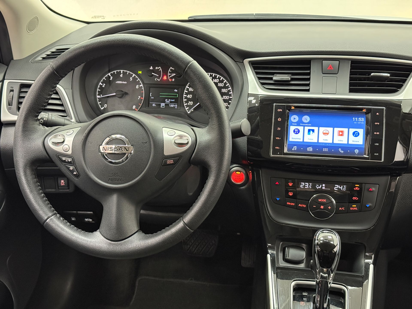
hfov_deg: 39.7
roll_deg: -0.6
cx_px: 206
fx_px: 571
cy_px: 154
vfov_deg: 30.3
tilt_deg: -21.3
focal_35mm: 48
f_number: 1.78
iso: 640
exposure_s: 1/30
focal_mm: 6.76
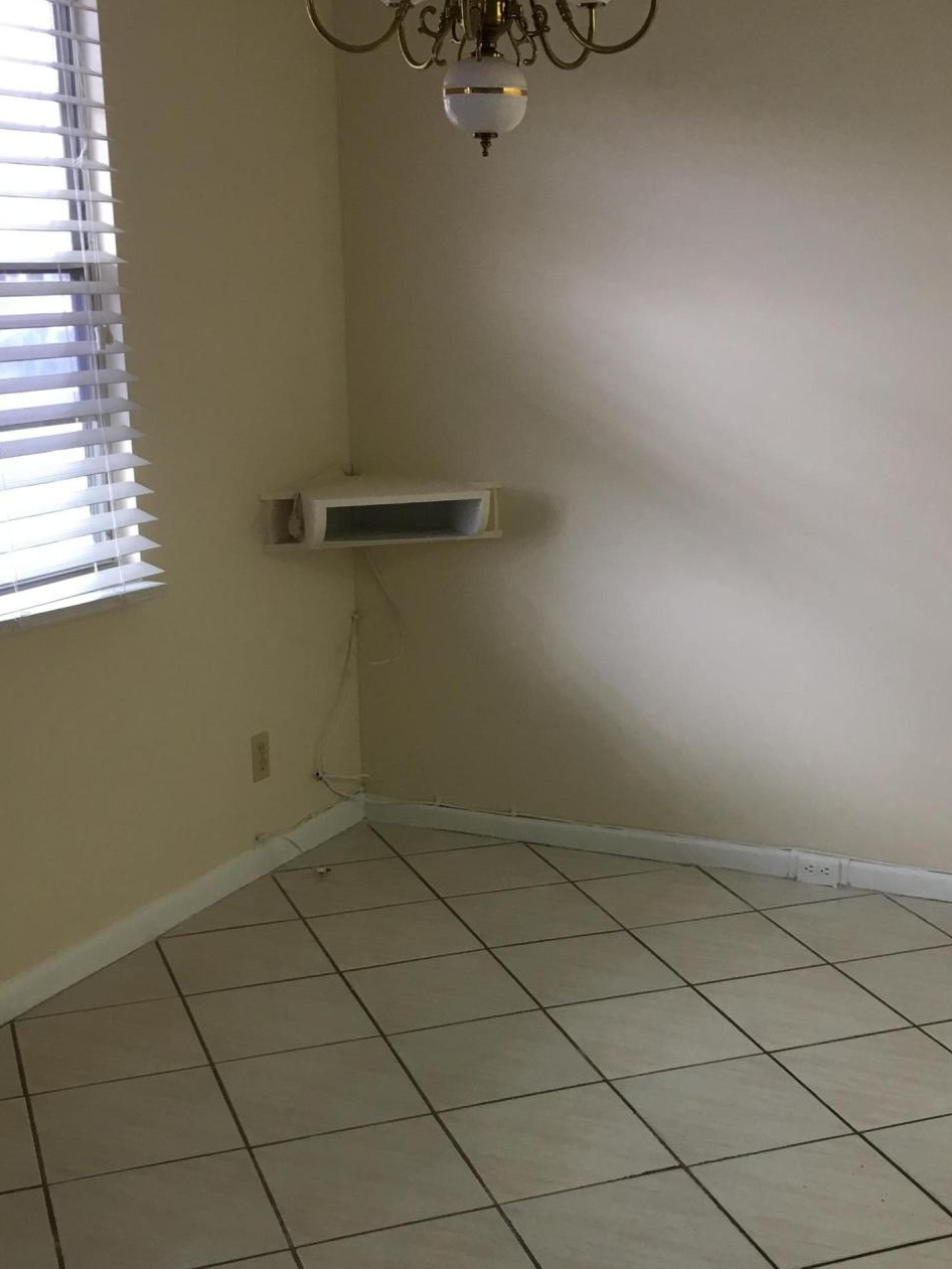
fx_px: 1686
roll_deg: -1.2
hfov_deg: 31.5
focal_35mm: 46
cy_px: 786
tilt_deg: -13.4
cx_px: 542
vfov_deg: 41.0
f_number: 2.2
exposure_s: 1/30
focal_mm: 4.15
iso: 32
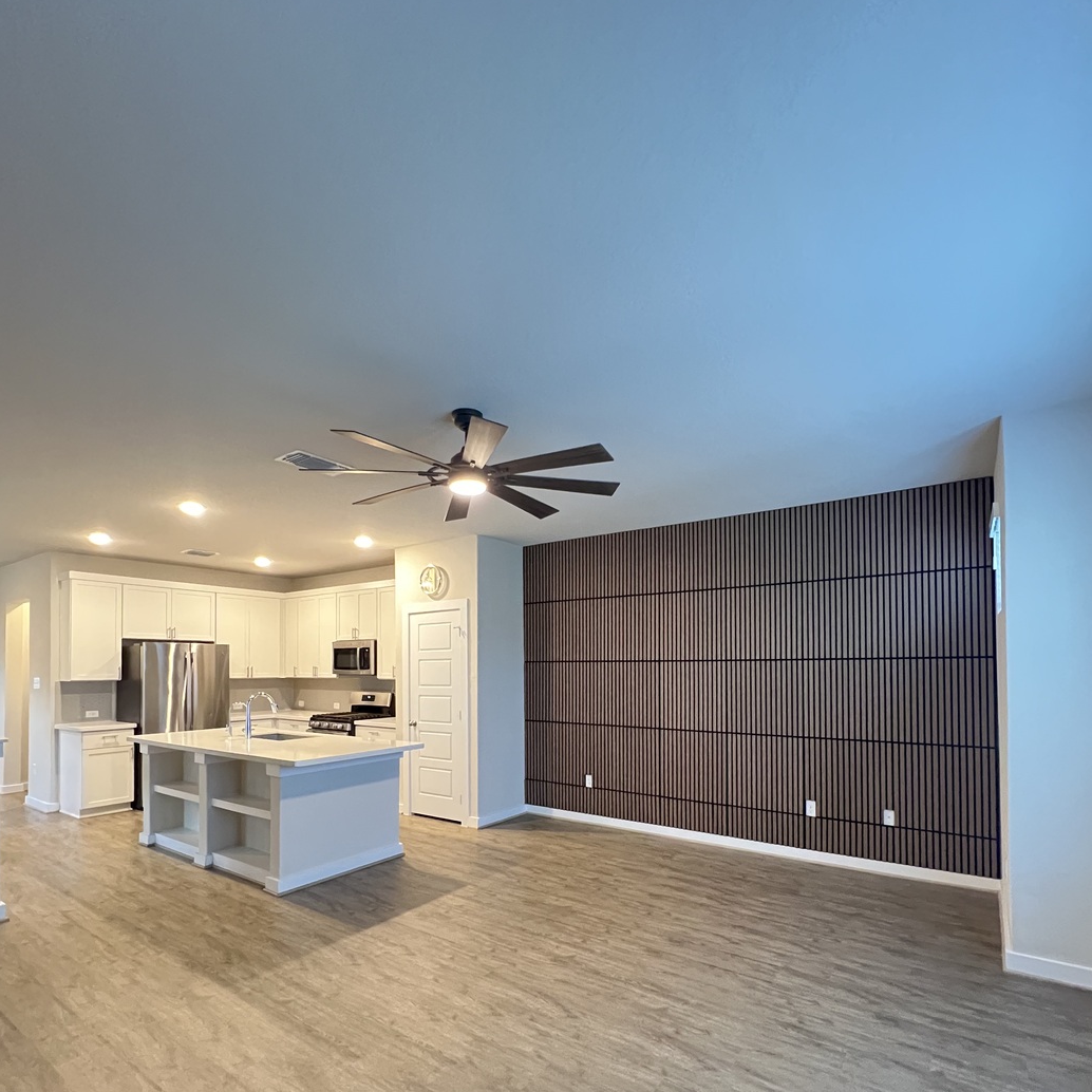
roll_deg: +0.1
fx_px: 571
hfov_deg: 87.4
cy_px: 662
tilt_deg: +1.2
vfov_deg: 86.2
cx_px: 549
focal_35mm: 16
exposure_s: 1/30
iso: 1000
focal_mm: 1.57
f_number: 1.8
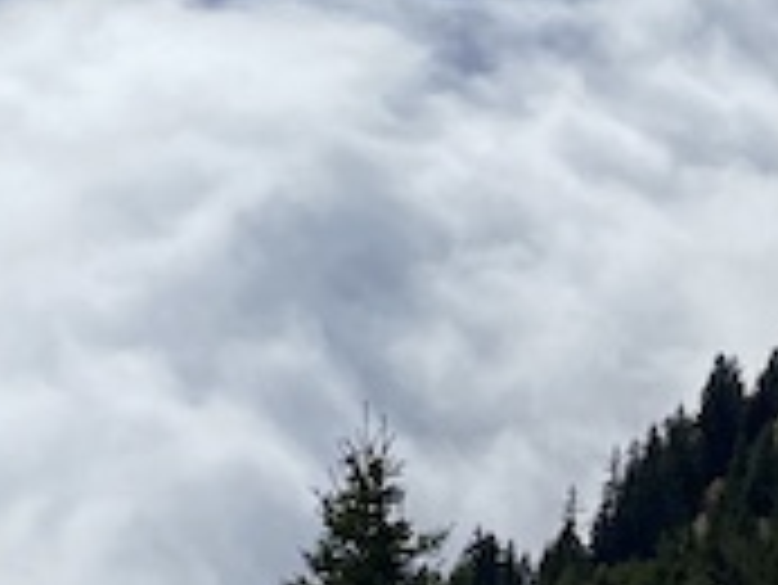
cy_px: -68
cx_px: 369
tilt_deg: -11.1
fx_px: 2699
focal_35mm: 120
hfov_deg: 16.4
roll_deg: -1.8
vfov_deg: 12.2
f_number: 1.8
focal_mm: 4.25
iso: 32
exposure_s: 1/8850
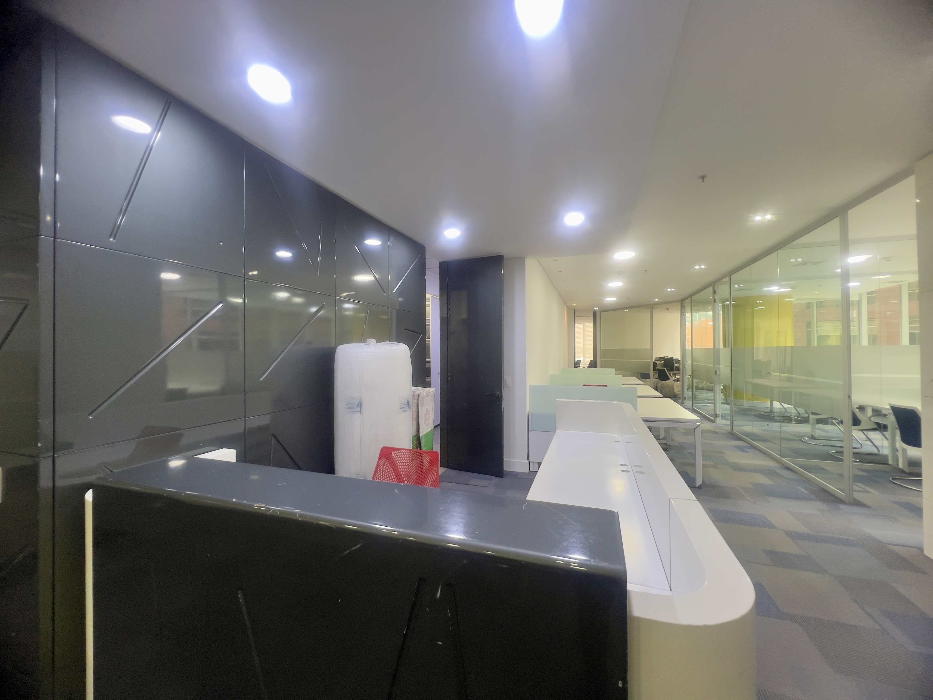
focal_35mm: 13
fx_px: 350
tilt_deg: +0.2
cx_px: 466
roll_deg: +0.6
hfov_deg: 106.2
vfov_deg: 89.9
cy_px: 350
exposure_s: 1/60
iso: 125
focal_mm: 1.57
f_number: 1.8
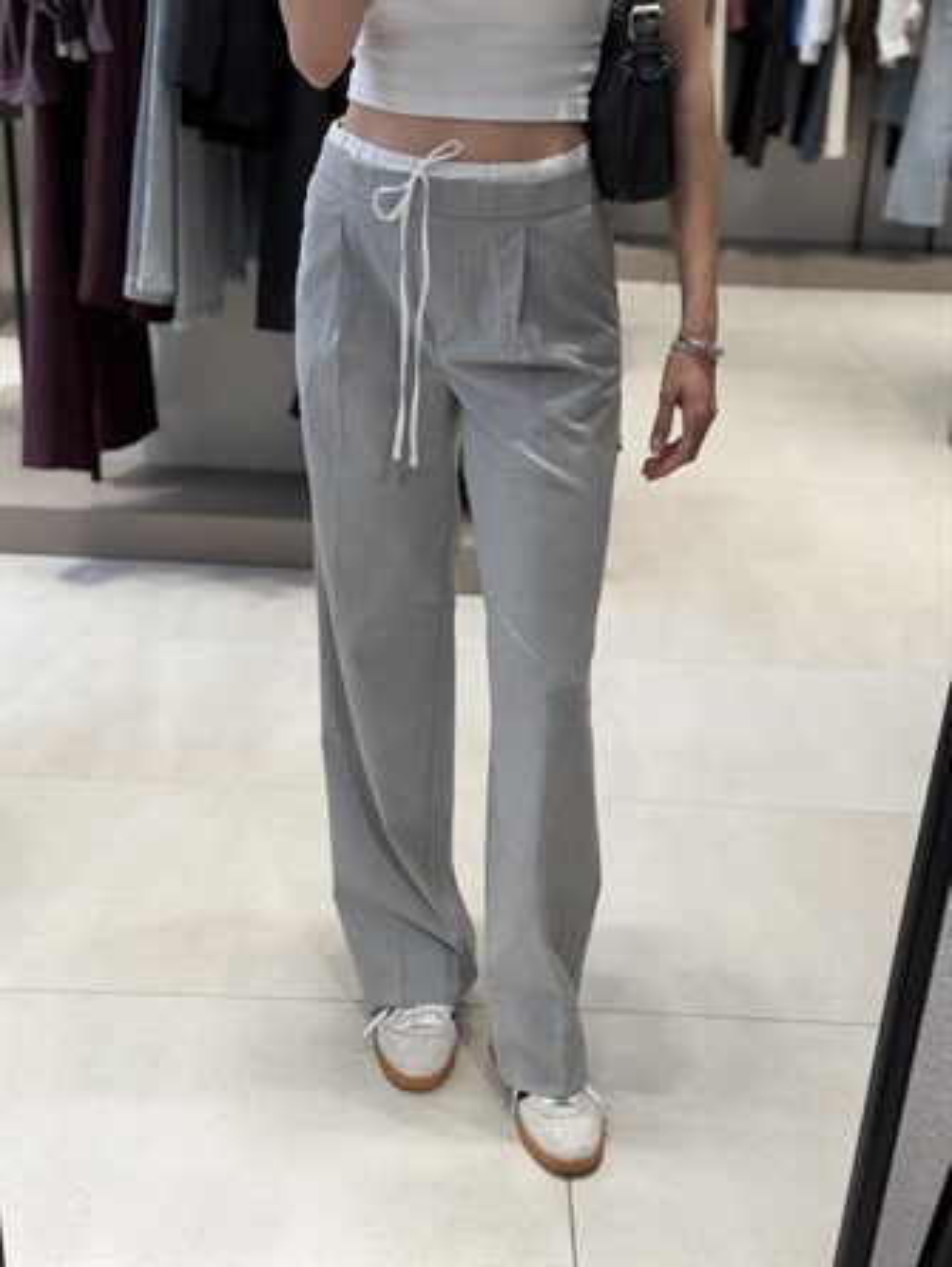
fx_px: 1758
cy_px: 634
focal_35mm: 48
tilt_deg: -36.8
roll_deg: -4.2
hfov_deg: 30.3
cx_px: 476
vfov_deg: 39.6
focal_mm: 6.76
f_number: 1.78
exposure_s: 1/121
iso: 50
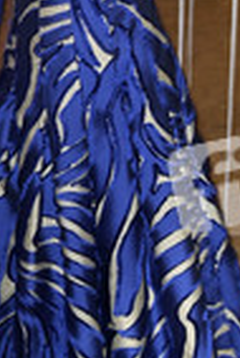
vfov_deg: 22.2
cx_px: 68
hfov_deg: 15.2
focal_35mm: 90
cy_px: 48
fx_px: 898
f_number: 5.6
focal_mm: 32
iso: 2500
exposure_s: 1/80
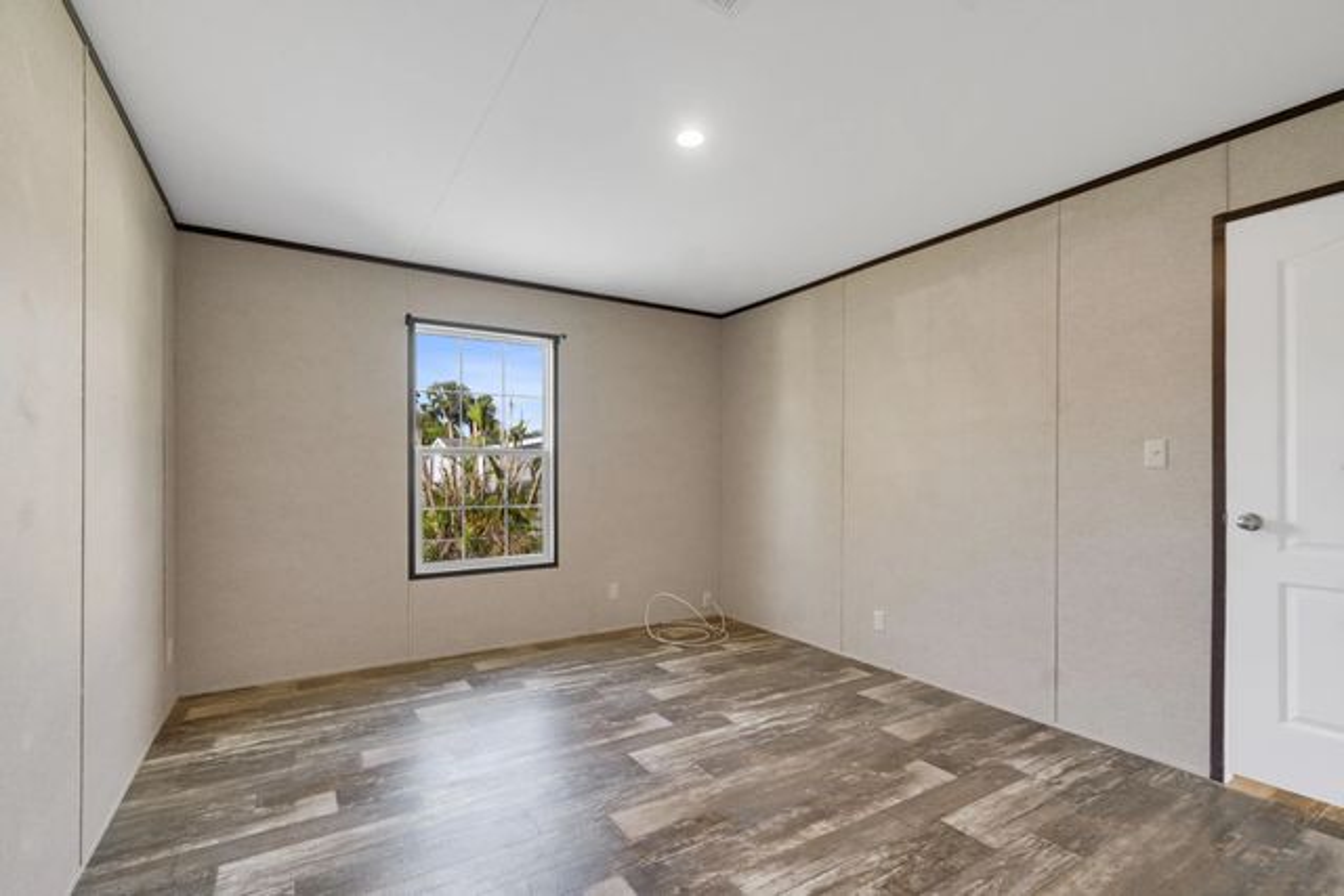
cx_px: 672
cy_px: 448
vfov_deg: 77.4
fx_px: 560
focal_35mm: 15
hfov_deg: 100.4
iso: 320
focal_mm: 10
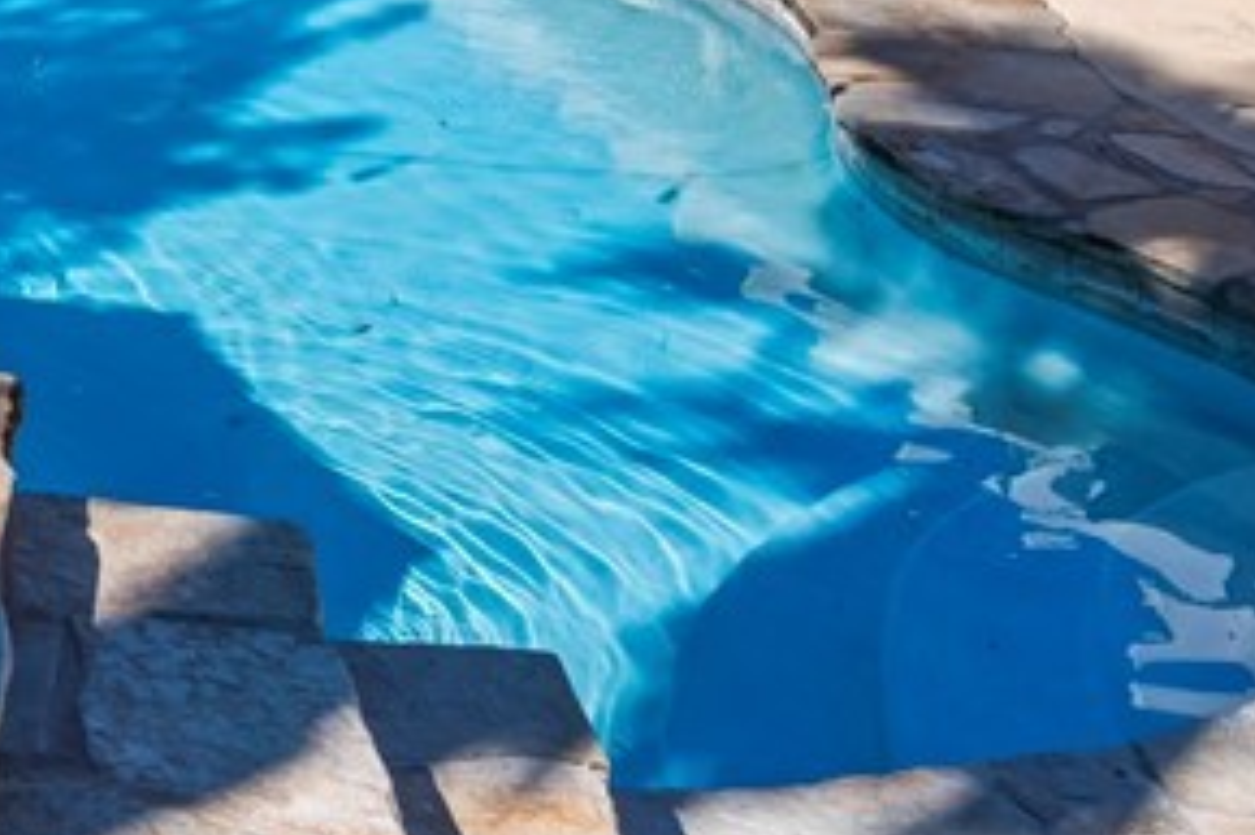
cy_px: -658
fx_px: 2613
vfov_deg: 15.6
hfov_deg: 24.6
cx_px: -234
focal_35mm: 75
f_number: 8
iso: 400
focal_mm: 20
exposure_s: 1/8000
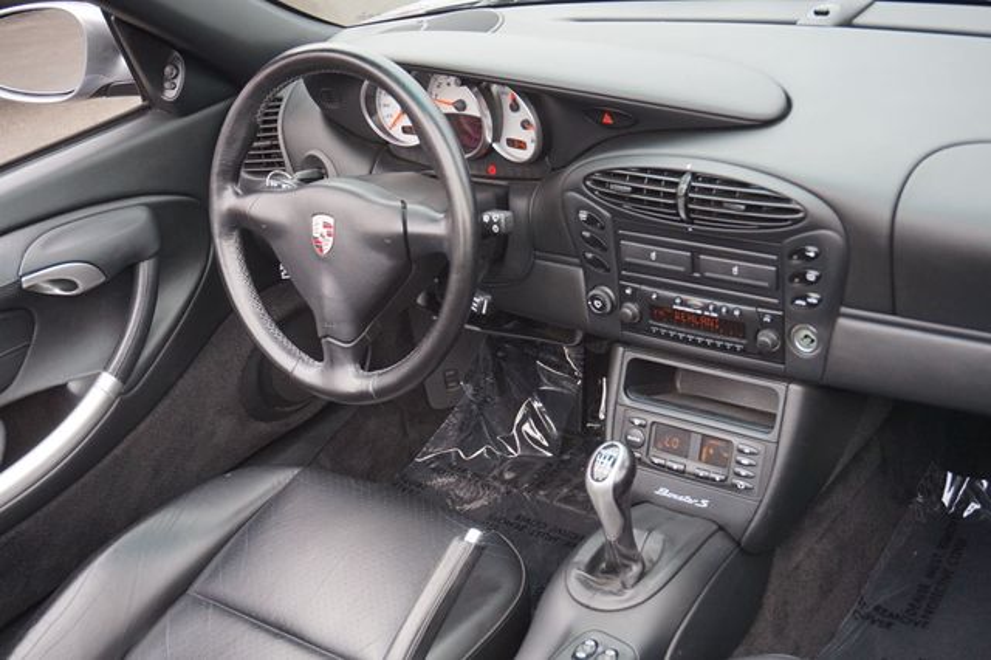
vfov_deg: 29.8
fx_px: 1238
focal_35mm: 45
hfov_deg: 43.6
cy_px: 330
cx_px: 496
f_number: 5
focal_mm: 30
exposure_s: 1/160
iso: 500
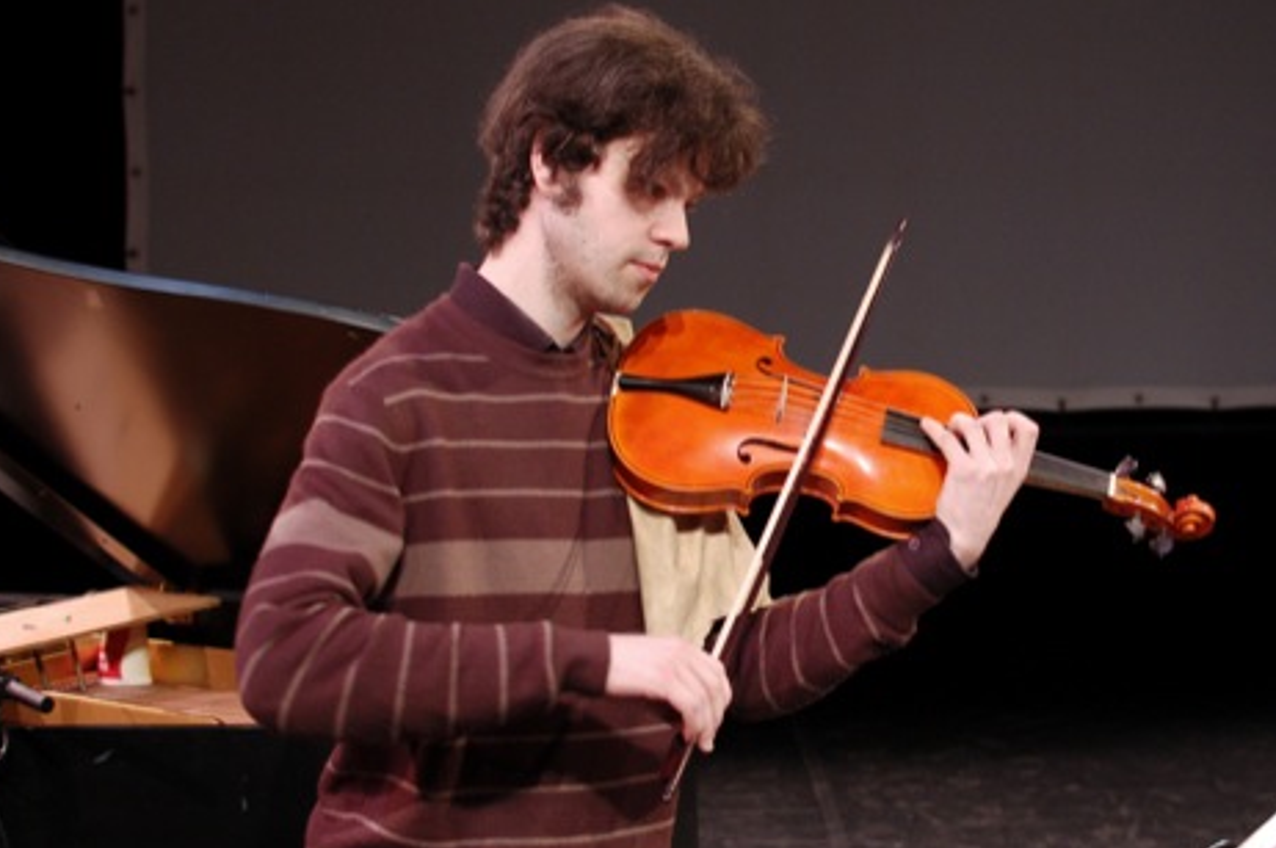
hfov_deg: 27.7
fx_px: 2574
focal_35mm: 73
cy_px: 452
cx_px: 804
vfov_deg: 18.7
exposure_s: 1/50
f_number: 4
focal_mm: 35
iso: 800
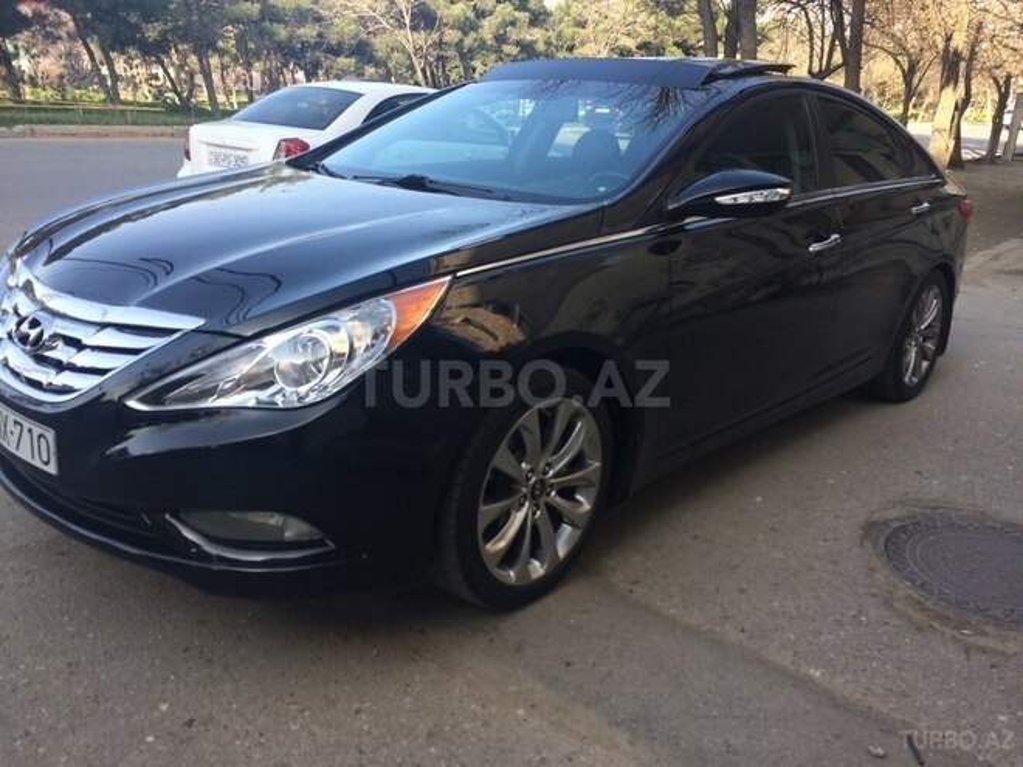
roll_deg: -2.9
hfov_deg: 61.7
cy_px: 384
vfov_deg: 48.2
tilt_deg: -20.2
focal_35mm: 29
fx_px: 857
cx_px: 512
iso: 32
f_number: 2.2
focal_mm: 4.15
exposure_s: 1/419
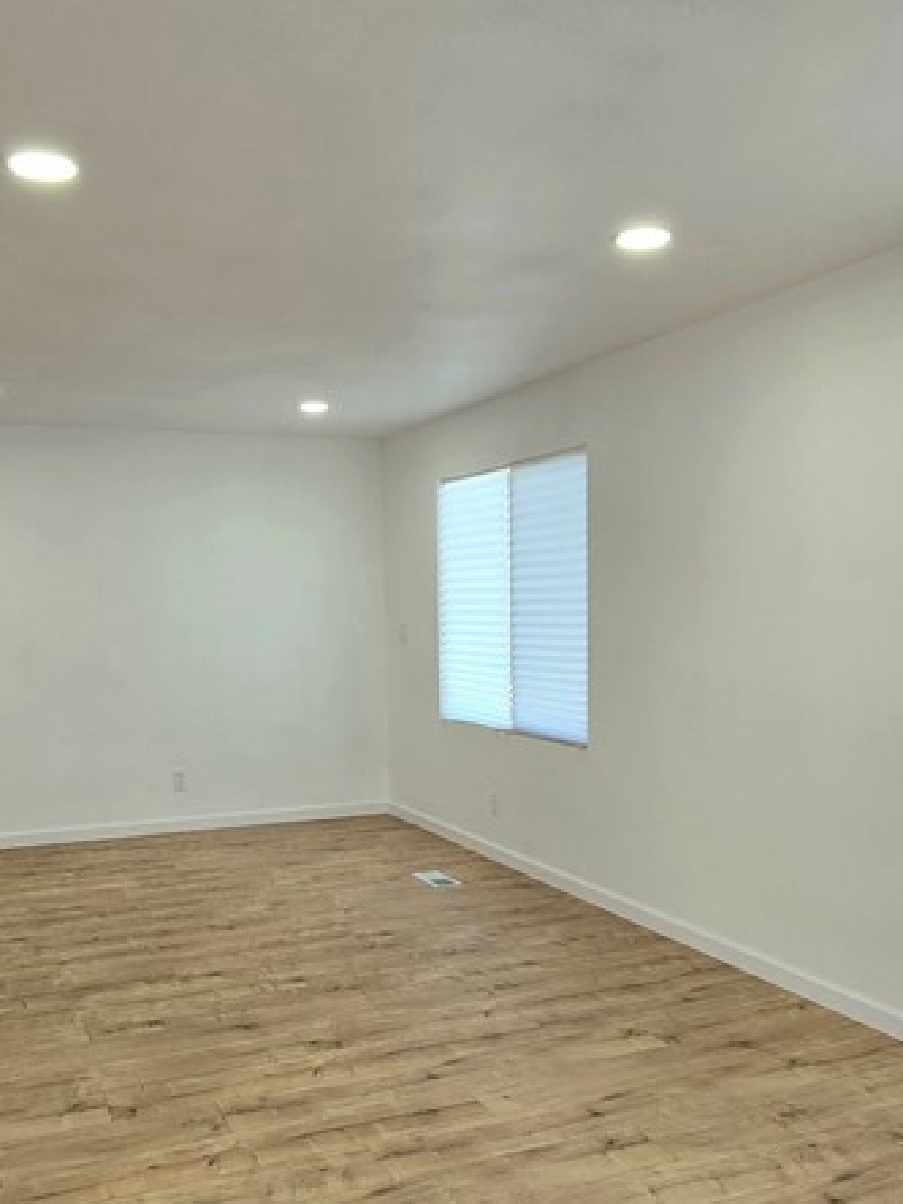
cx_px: 431
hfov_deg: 46.8
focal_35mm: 30
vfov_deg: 59.7
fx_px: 1043
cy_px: 689
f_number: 2.2
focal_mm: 2.2
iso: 64
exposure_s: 1/120
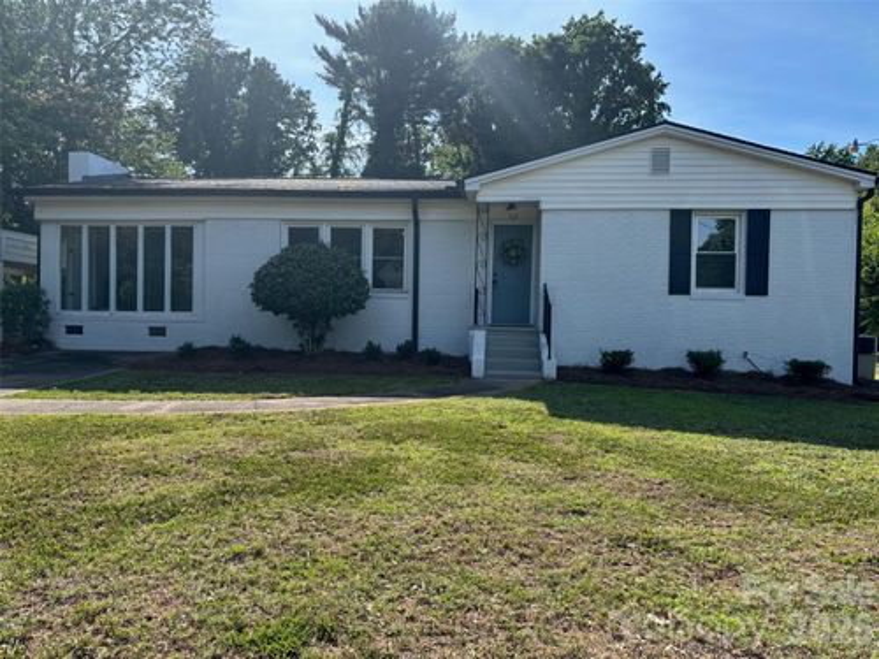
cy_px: 330
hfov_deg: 67.3
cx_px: 440
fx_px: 660
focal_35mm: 26
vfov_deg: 53.1
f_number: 1.6
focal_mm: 5.96
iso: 50
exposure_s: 1/1984
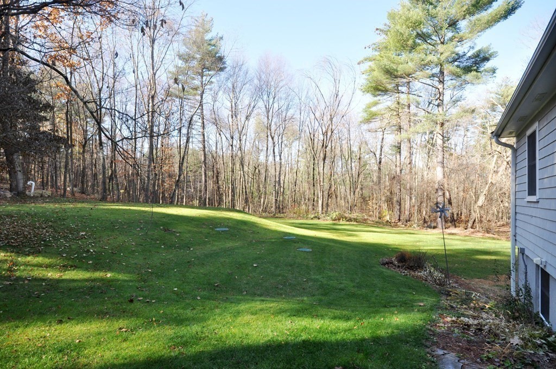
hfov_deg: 85.5
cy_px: 184
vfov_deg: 63.1
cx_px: 278
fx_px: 301
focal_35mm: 20
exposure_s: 1/100
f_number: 8
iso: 400
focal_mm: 13
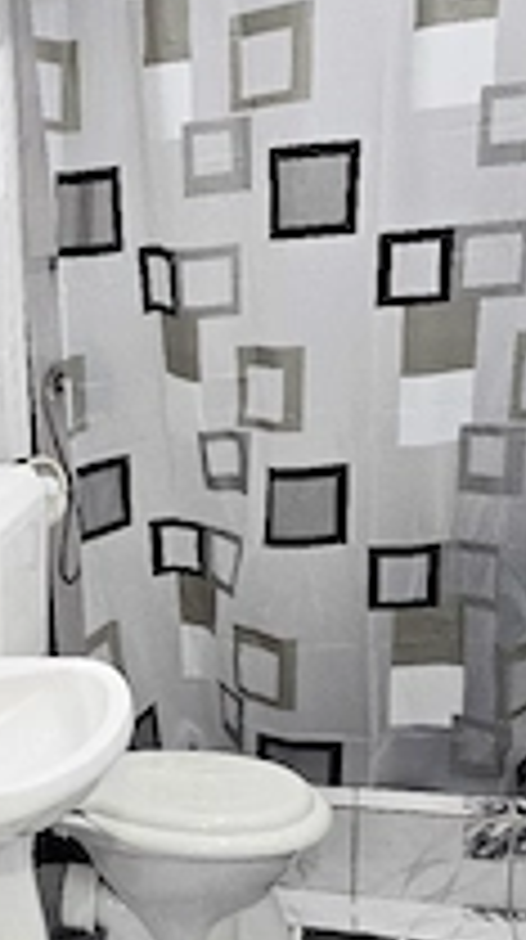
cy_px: 621
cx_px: -81
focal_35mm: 48
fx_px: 1195
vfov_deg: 42.4
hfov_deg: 23.1
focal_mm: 6.3
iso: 200
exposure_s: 1/101
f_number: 1.7
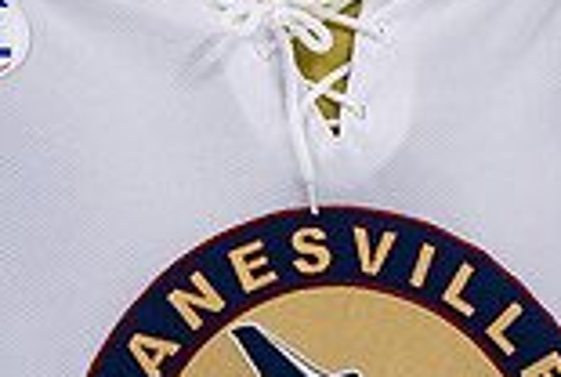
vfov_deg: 1.2
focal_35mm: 1119
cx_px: 87
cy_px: -248
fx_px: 17471
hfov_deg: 1.8
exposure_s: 1/800
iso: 2000
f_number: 3.2
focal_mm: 200
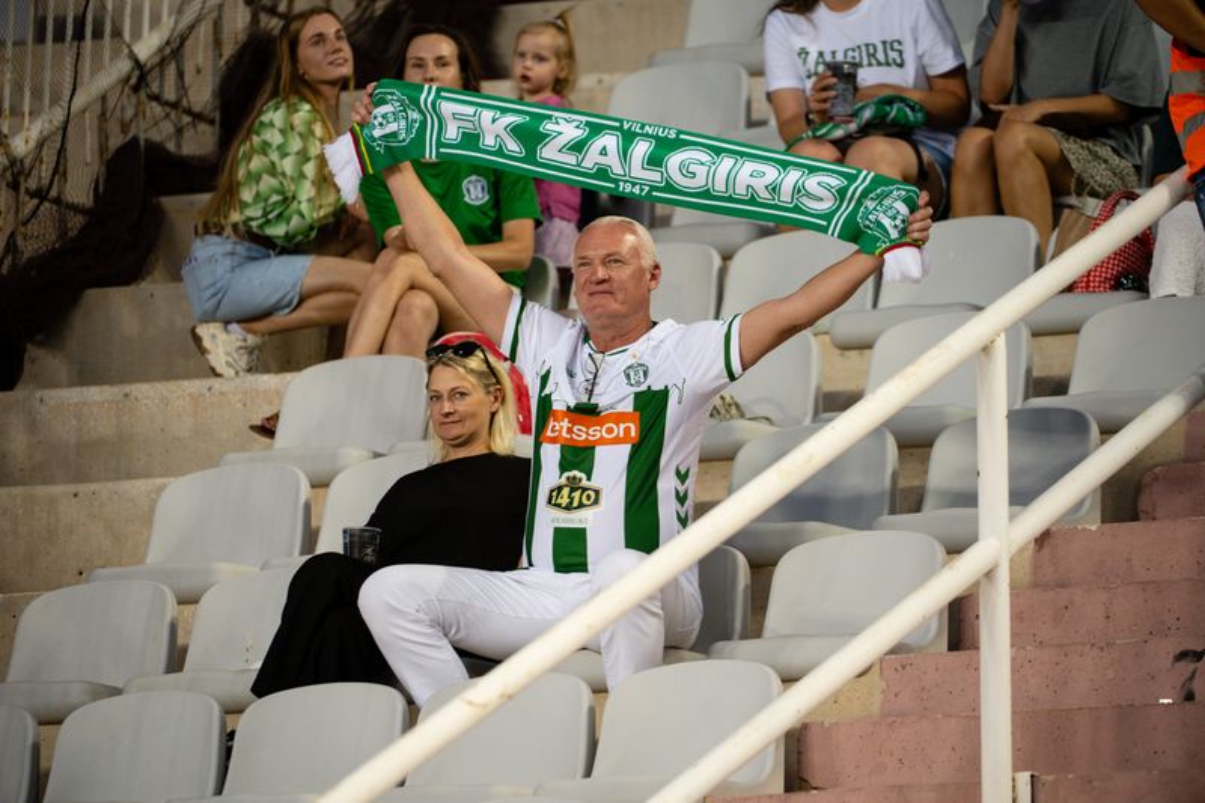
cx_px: 602
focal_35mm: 270
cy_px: 402
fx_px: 9035
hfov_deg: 7.6
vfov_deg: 5.1
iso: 1100
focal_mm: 270
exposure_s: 1/160
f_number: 4
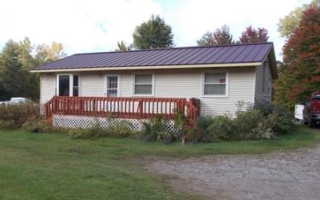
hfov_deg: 51.2
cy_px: 123
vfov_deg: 33.5
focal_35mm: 38
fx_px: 331
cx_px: 130
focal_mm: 4.6
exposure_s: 1/400
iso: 80
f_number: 3.2
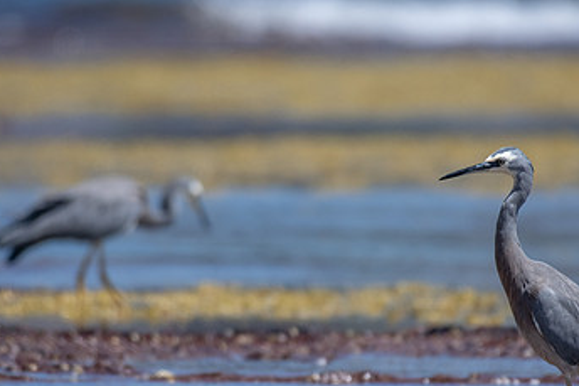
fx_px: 19177
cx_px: 301
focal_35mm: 1193
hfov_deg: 1.7
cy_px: 232
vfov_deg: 1.2
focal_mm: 500
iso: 280
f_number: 5.6
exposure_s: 1/2000
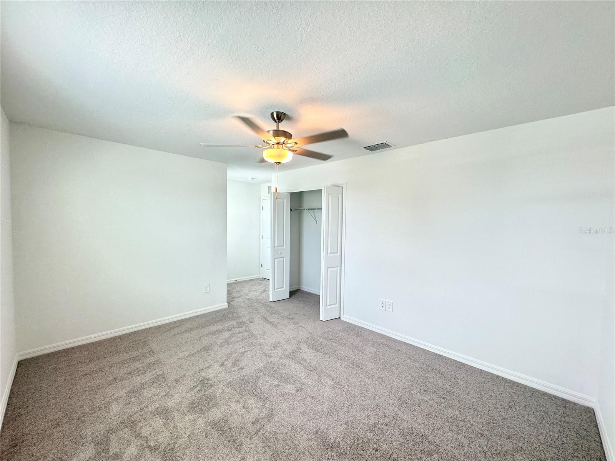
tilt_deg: -2.5
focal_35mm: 14
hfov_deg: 102.1
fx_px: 249
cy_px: 230
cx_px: 308
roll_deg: -1.3
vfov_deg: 85.7
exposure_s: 1/120
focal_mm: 2.22
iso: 200
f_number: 2.2
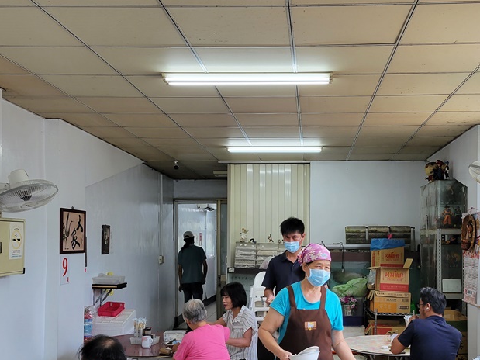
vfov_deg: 34.1
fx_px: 582
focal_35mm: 42
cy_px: 236
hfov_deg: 44.5
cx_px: 299
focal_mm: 5.4
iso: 80
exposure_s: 1/120
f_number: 1.8
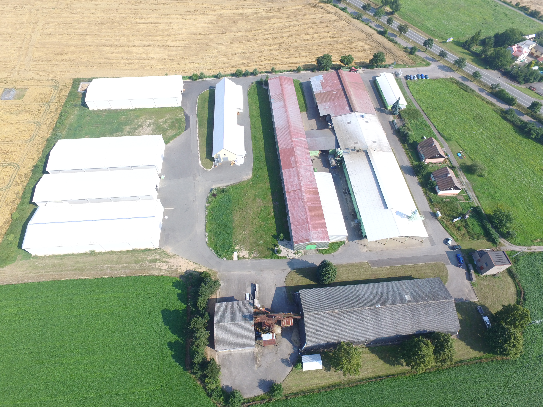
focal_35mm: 20
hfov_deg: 81.7
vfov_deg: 66.0
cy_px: 204
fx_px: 314
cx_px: 272
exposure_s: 1/460
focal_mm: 3.61
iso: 100
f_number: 2.8
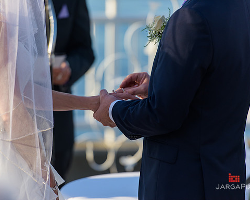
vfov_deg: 6.8
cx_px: 115
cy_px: 100
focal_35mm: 227
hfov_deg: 8.5
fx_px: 1680
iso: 200
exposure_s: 1/1600
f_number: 3.2
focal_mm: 200
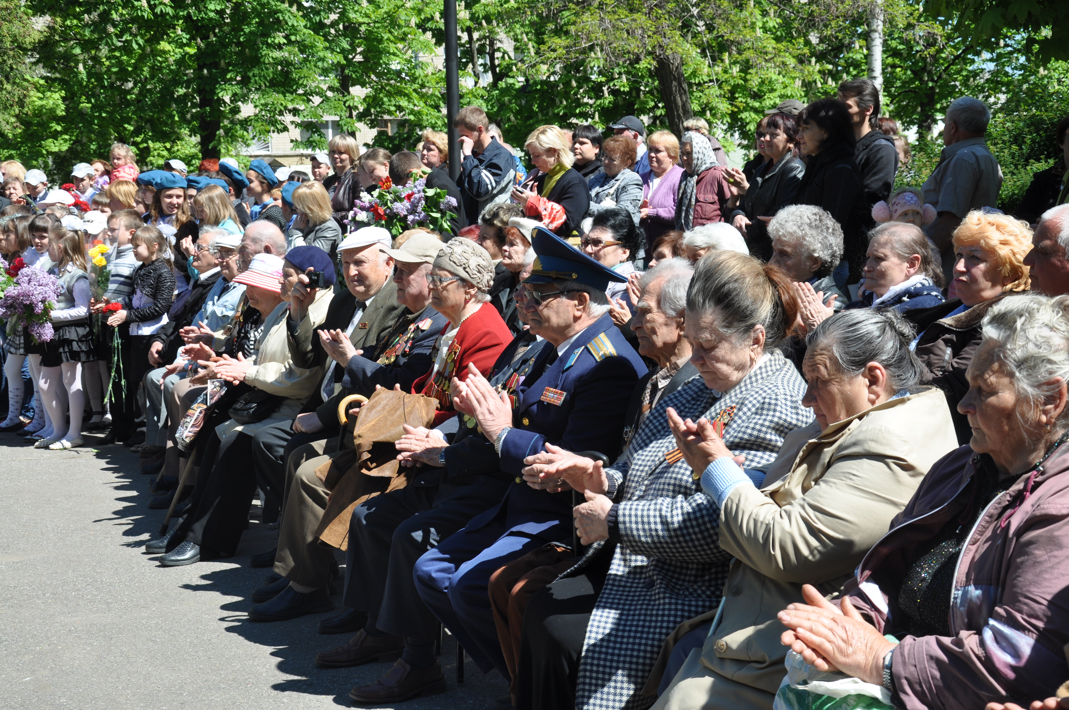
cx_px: 534
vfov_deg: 22.6
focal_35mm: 60
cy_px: 355
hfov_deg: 33.4
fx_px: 1779
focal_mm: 40
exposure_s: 1/250
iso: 200
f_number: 8
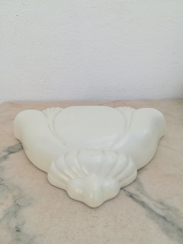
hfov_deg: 53.1
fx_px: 183
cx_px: 92
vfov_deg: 67.3
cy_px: 122
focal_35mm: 26
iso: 50
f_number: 2.2
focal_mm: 3.83
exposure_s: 1/451
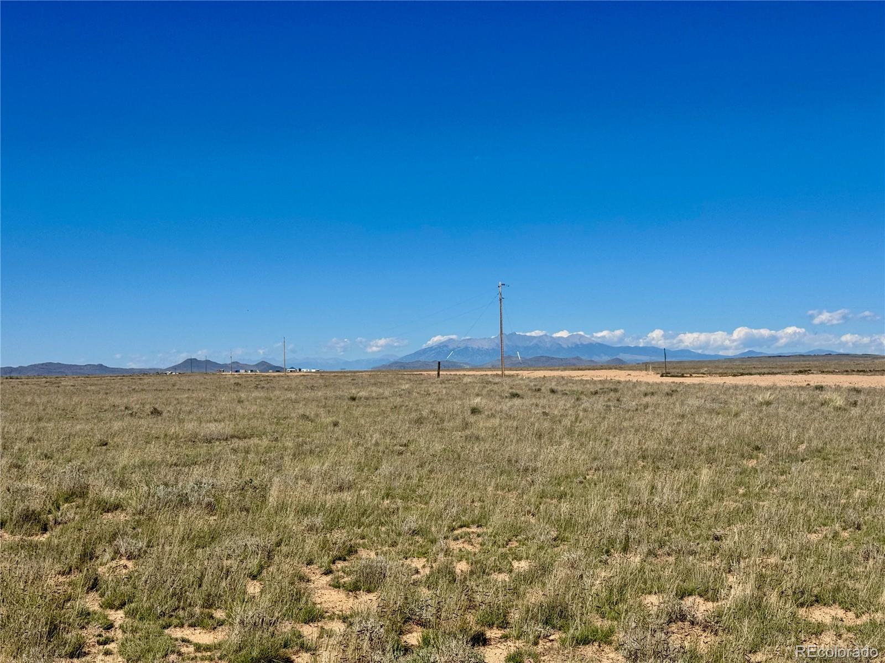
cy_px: 332
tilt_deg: +0.8
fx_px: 1227
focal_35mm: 48
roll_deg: +0.9
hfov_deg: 39.7
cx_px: 442
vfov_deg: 30.3
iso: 64
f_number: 1.78
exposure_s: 1/9009
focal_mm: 6.76
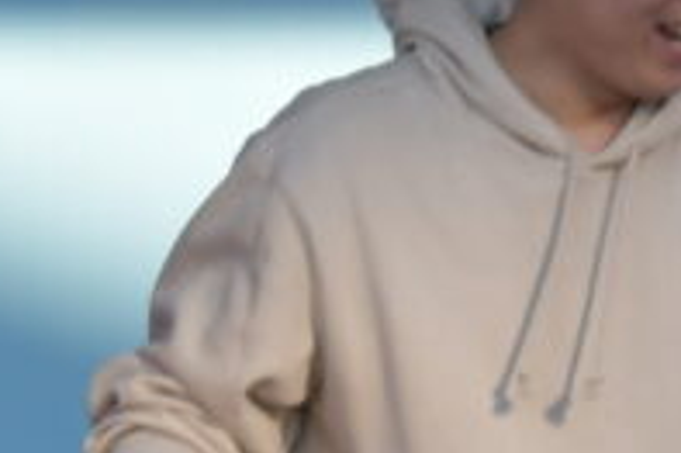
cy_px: 512
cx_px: 328
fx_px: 16444
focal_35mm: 870
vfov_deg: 1.6
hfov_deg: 2.4
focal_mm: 95
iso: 500
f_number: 10
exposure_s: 1/320
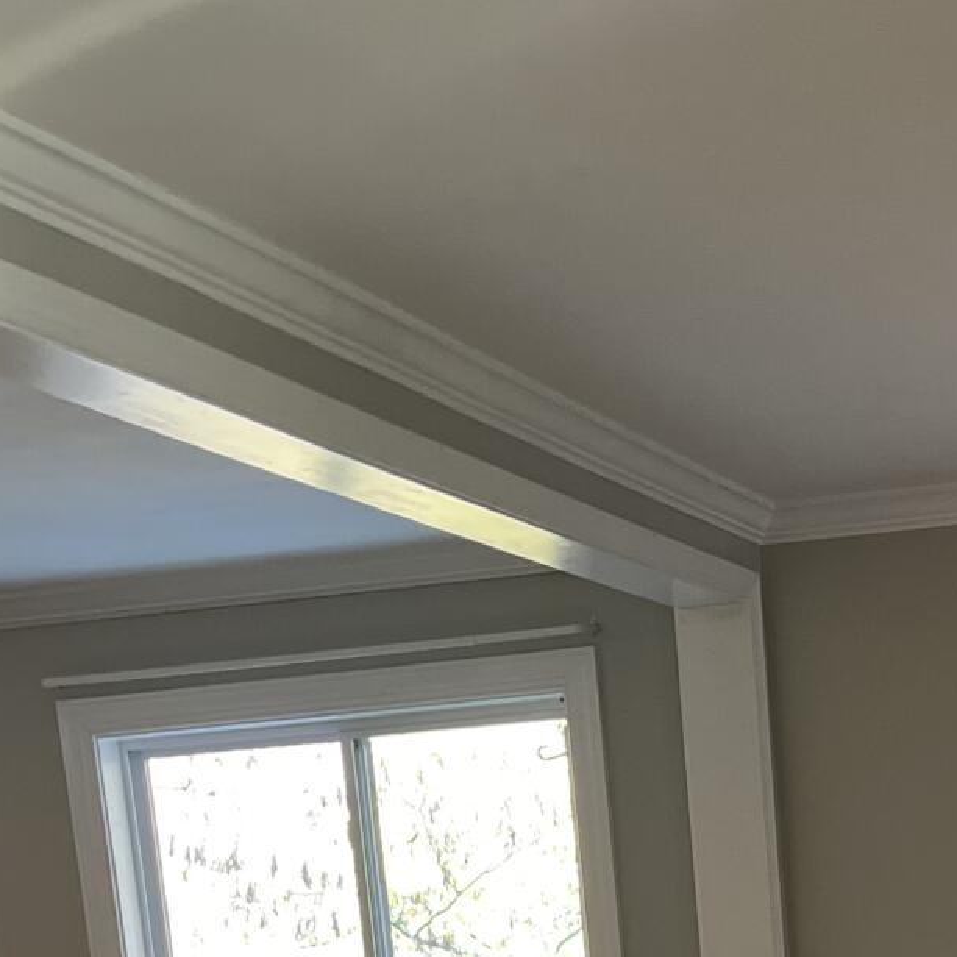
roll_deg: +4.8
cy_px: 1482
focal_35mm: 75
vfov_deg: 19.7
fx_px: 2346
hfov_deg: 22.5
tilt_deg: -13.8
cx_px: 862
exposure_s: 1/60
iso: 200
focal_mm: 5.1
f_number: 1.6
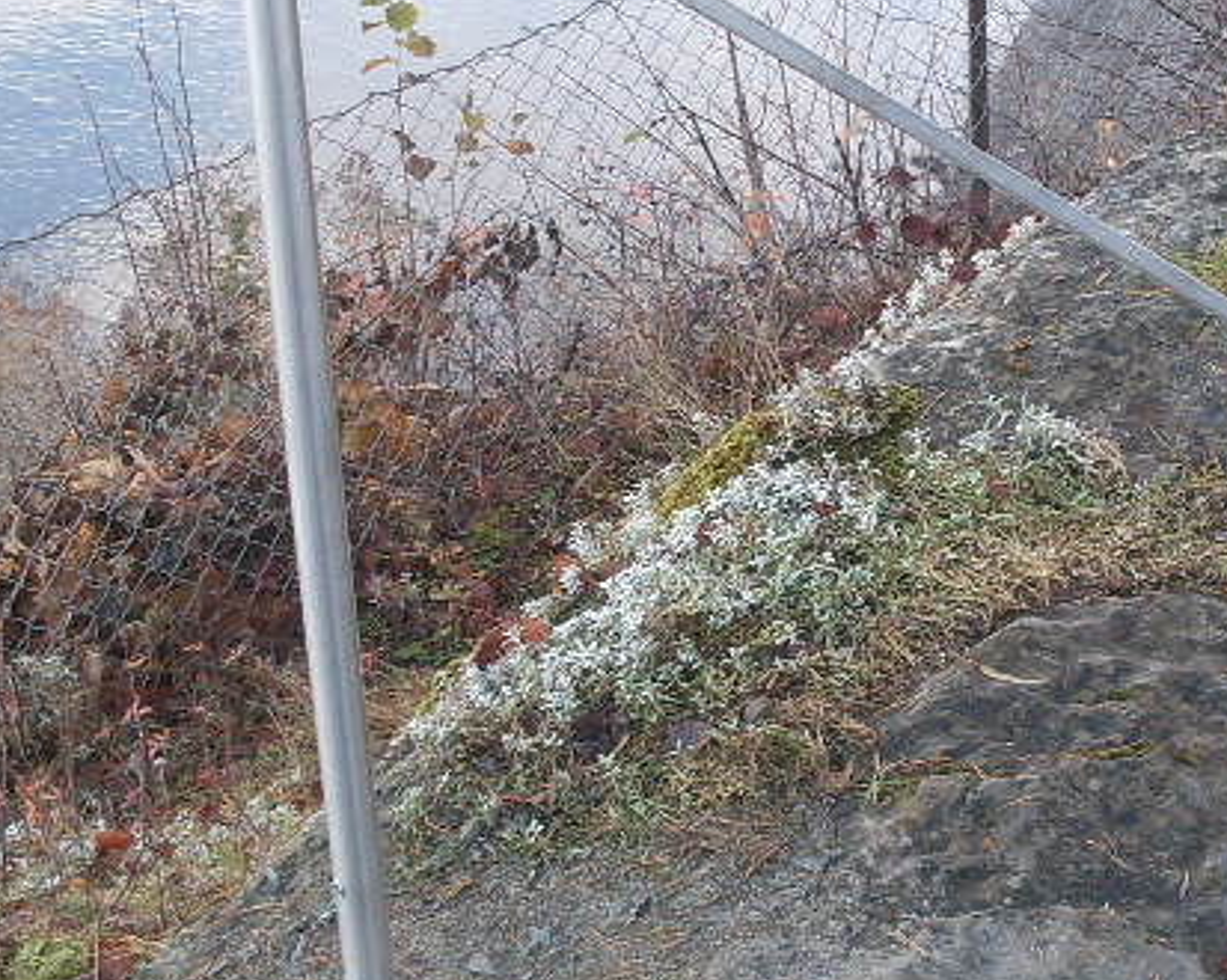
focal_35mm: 92
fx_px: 3339
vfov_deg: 16.7
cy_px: 475
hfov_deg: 20.5
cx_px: 1031
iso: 80
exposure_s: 1/90
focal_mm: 6.3
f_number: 2.8
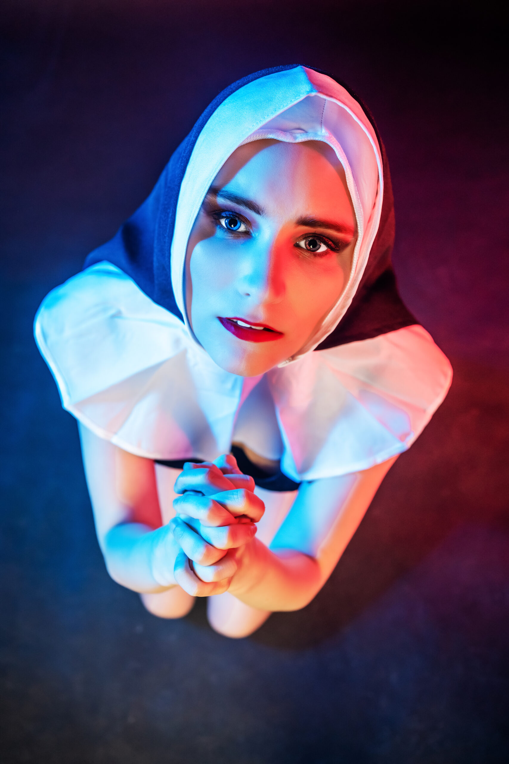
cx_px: 254
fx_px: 742
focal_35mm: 35
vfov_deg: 54.4
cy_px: 382
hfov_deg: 37.9
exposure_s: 1/160
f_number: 4.5
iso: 125
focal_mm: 35
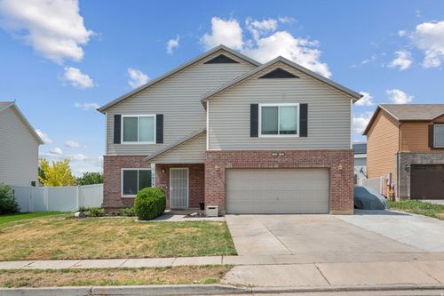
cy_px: 148
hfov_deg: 61.9
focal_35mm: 30
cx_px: 222
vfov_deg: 43.6
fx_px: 370
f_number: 8
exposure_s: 1/500
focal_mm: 30
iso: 800
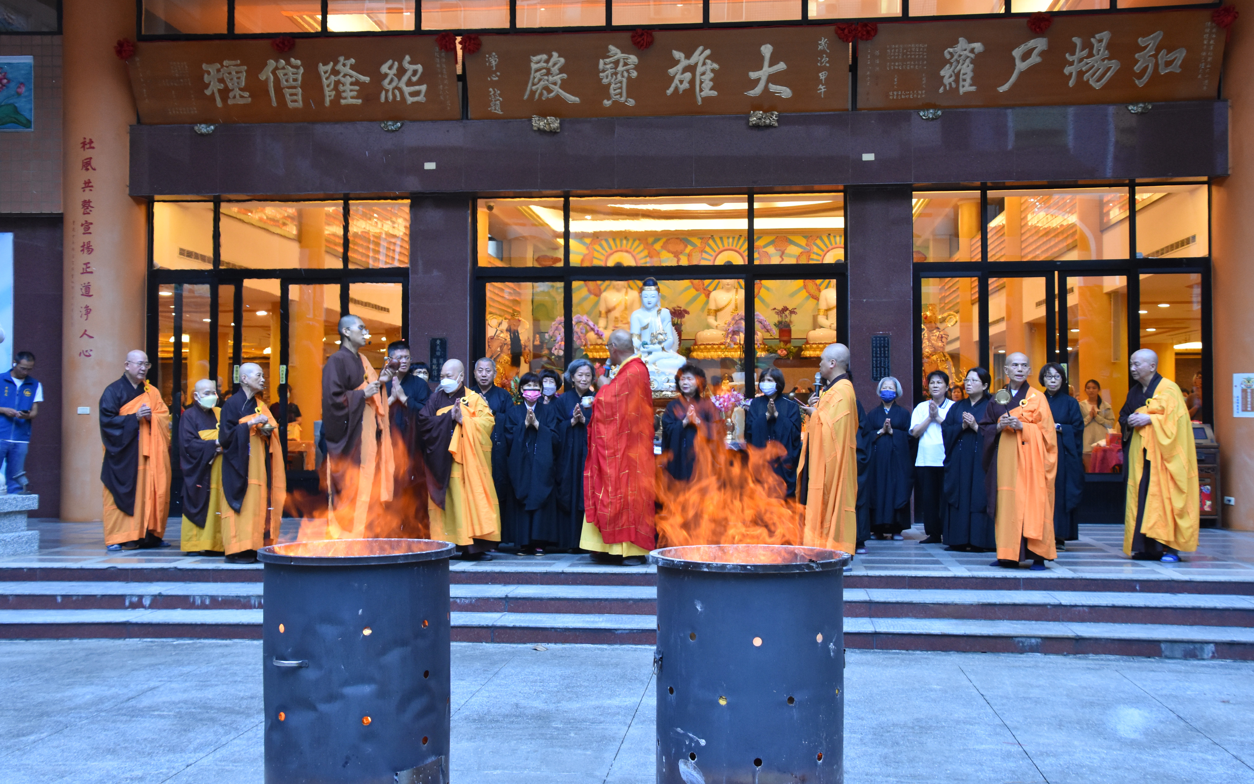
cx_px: 629
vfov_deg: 32.0
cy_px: 364
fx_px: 1367
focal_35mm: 40
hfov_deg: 49.3
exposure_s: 1/100
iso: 1600
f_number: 5
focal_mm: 26
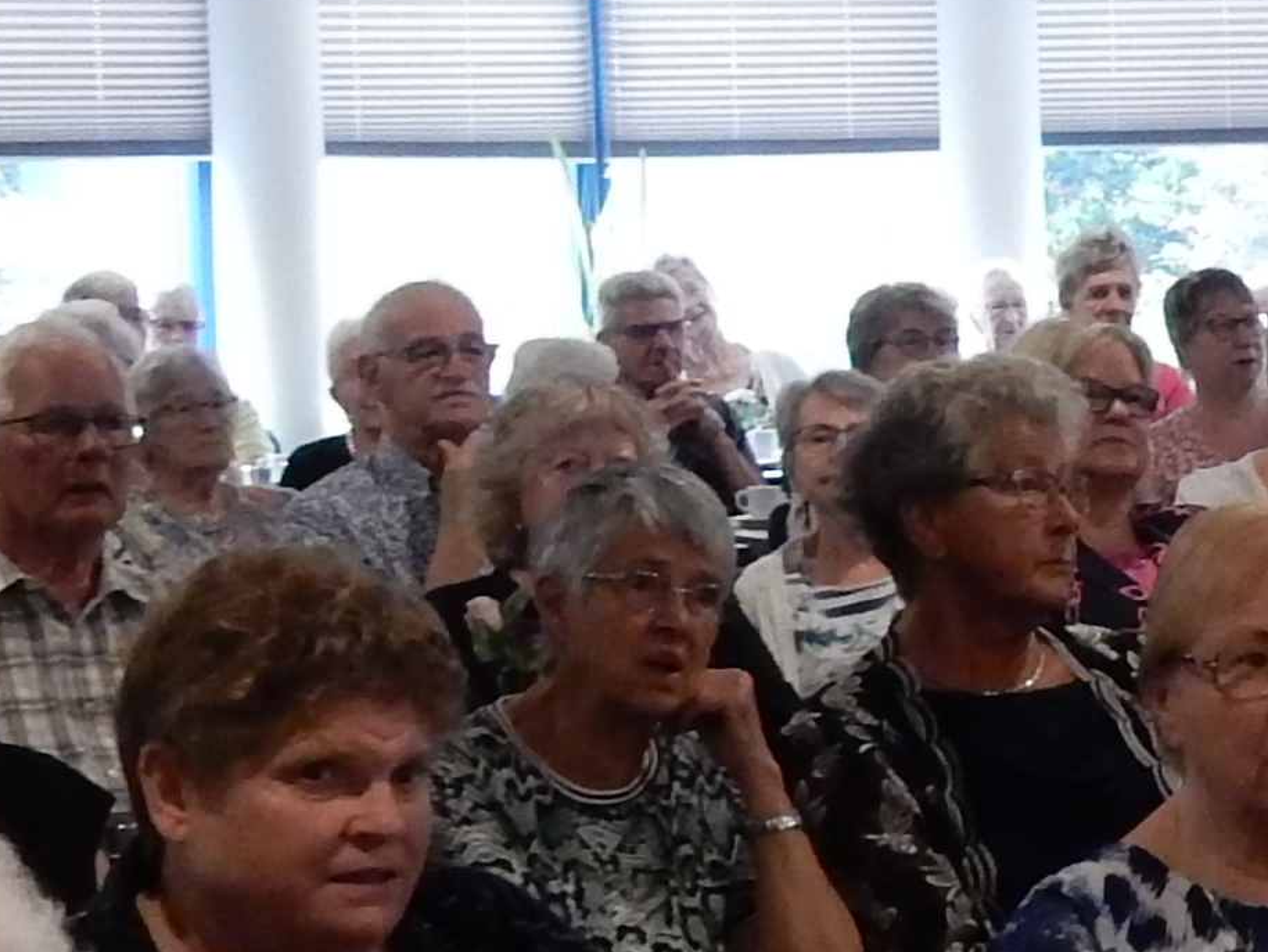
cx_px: 2001
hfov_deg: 12.3
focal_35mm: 151
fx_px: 5533
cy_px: 467
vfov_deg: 9.8
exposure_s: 1/30
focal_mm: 5.4
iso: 360
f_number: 4
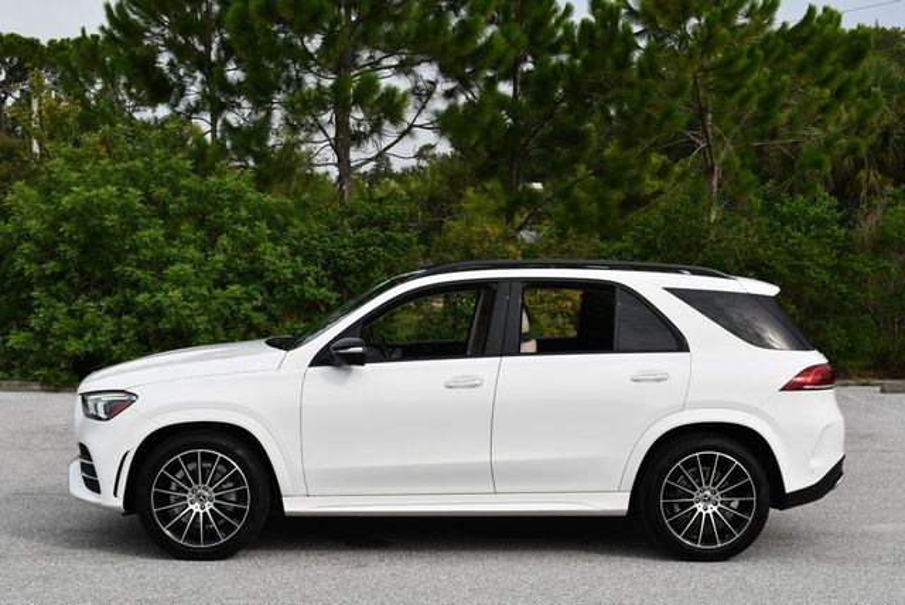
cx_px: 452
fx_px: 1409
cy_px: 302
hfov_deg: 35.6
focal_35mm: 56
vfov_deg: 24.2
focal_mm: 28
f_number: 8
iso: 125
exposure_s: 1/250
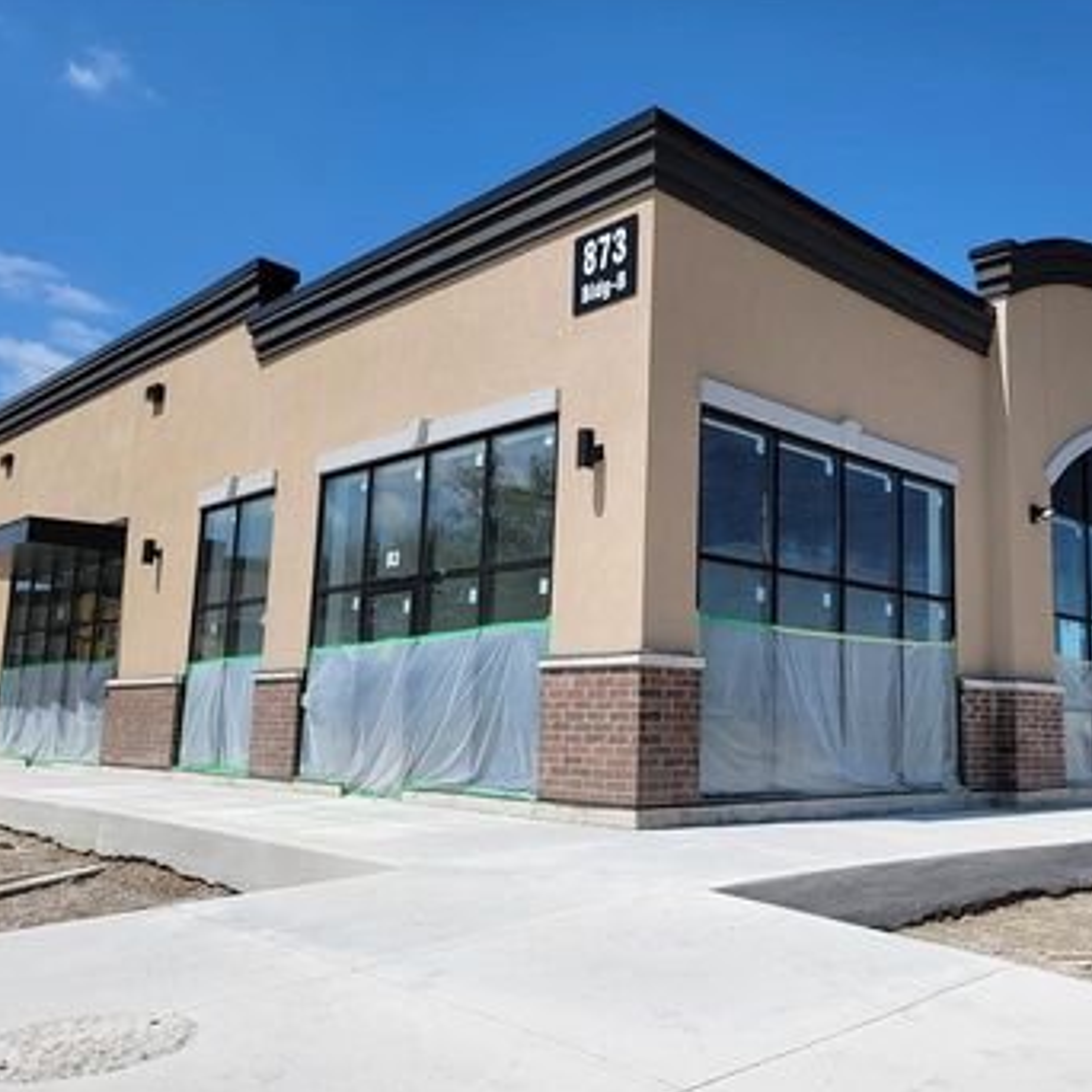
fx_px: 1106
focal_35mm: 31
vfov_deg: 52.5
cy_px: 580
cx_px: 715
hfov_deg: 51.7
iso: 16
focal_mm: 6.7
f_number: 1.8
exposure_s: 1/1704
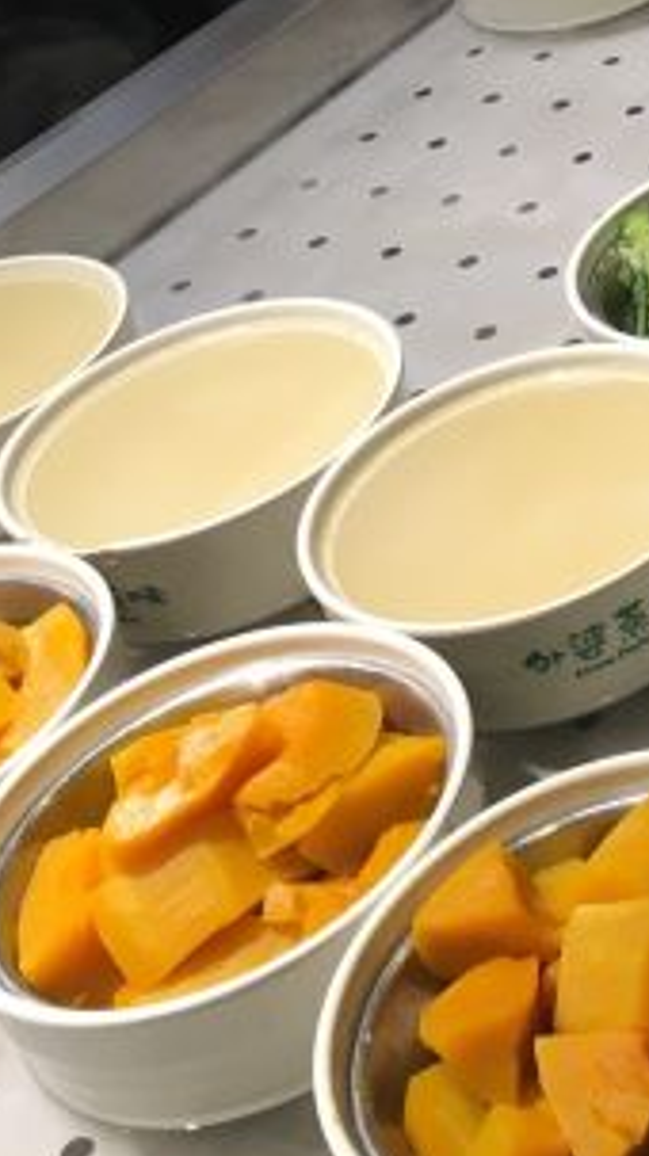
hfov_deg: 15.6
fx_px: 2238
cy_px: 99
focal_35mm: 73
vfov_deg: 27.8
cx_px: 857
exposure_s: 1/33
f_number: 2.2
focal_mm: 4.15
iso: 25
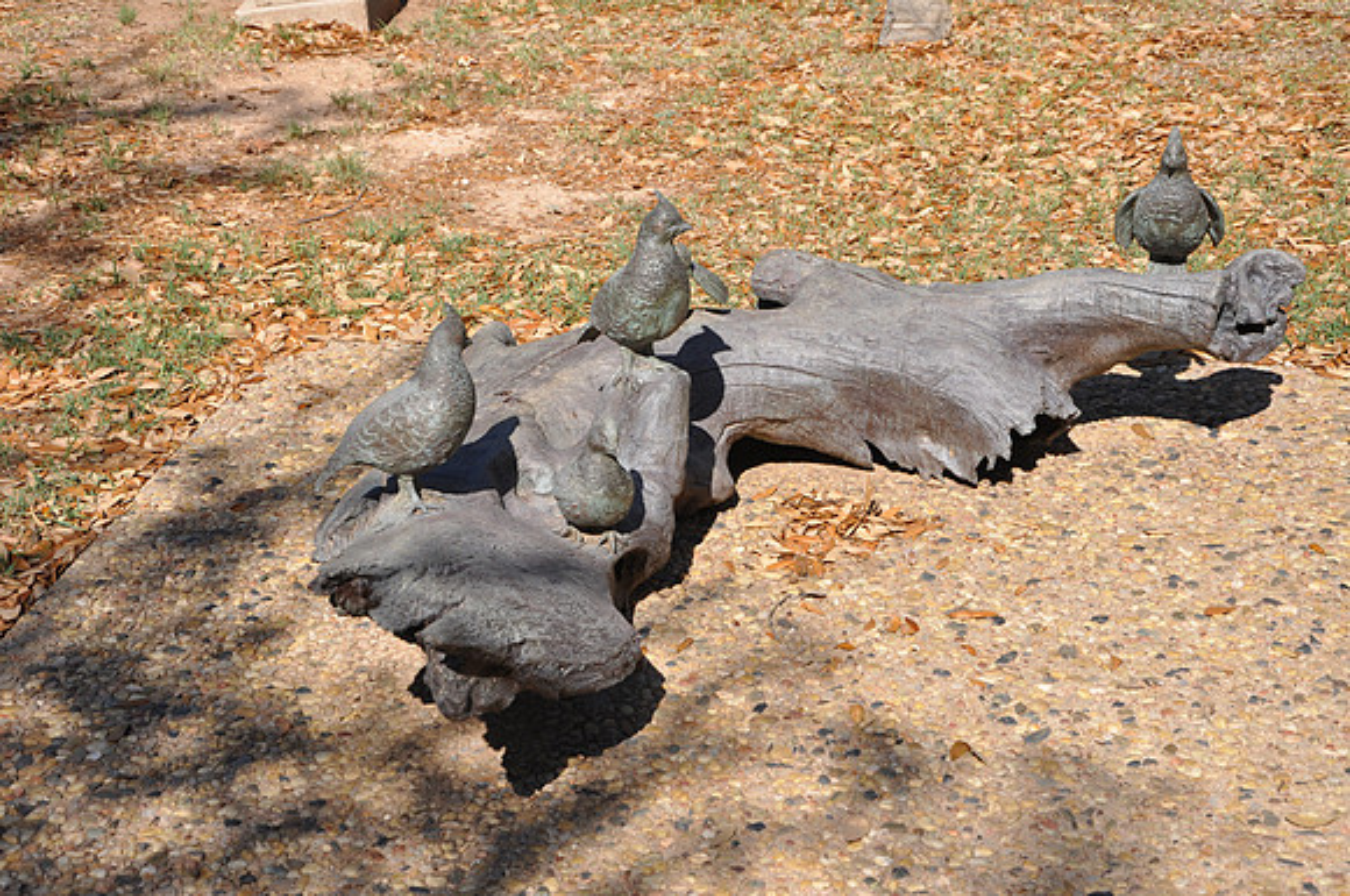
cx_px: 675
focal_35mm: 72
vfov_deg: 18.9
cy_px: 448
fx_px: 2696
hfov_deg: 28.1
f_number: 9
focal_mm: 48
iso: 200
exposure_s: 1/320
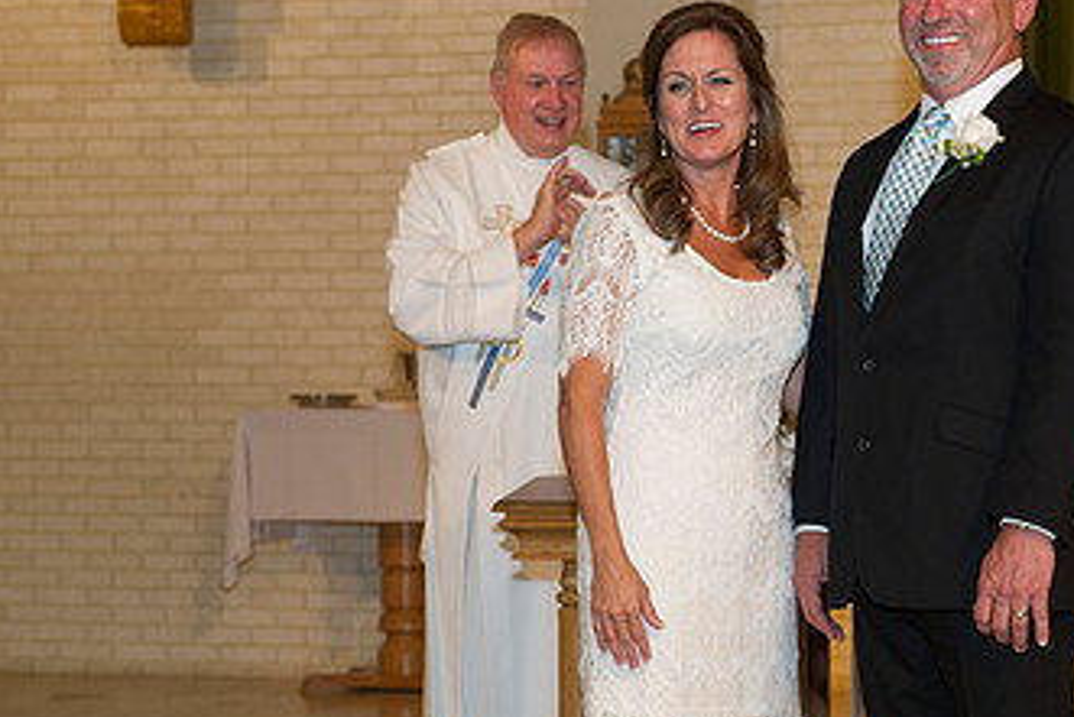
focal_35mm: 98
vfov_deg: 13.9
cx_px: 857
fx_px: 2925
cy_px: 509
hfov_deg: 20.6
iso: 1600
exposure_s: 1/160
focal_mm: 56
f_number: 5
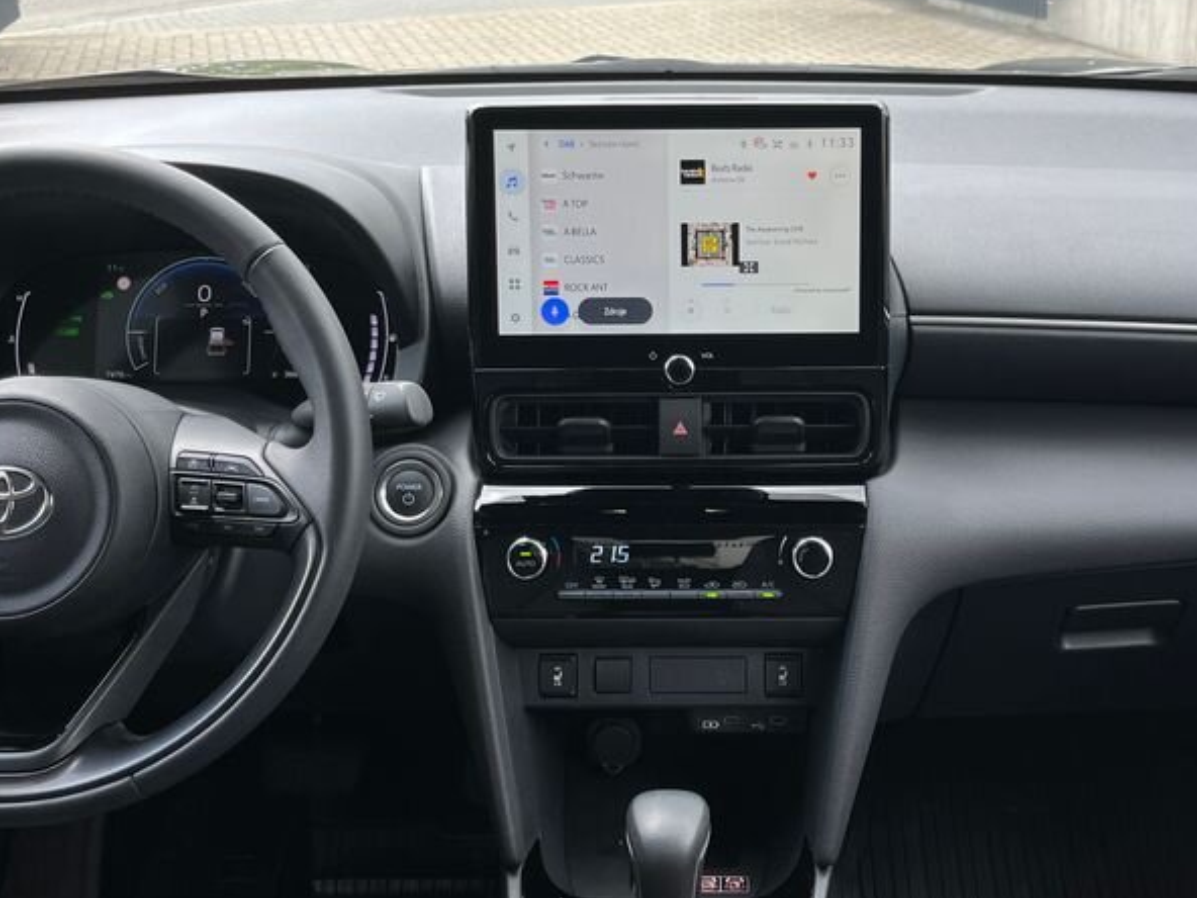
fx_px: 1556
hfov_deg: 42.0
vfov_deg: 31.9
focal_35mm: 45
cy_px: 297
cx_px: 694
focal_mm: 5.1
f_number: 1.6
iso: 50
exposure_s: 1/343
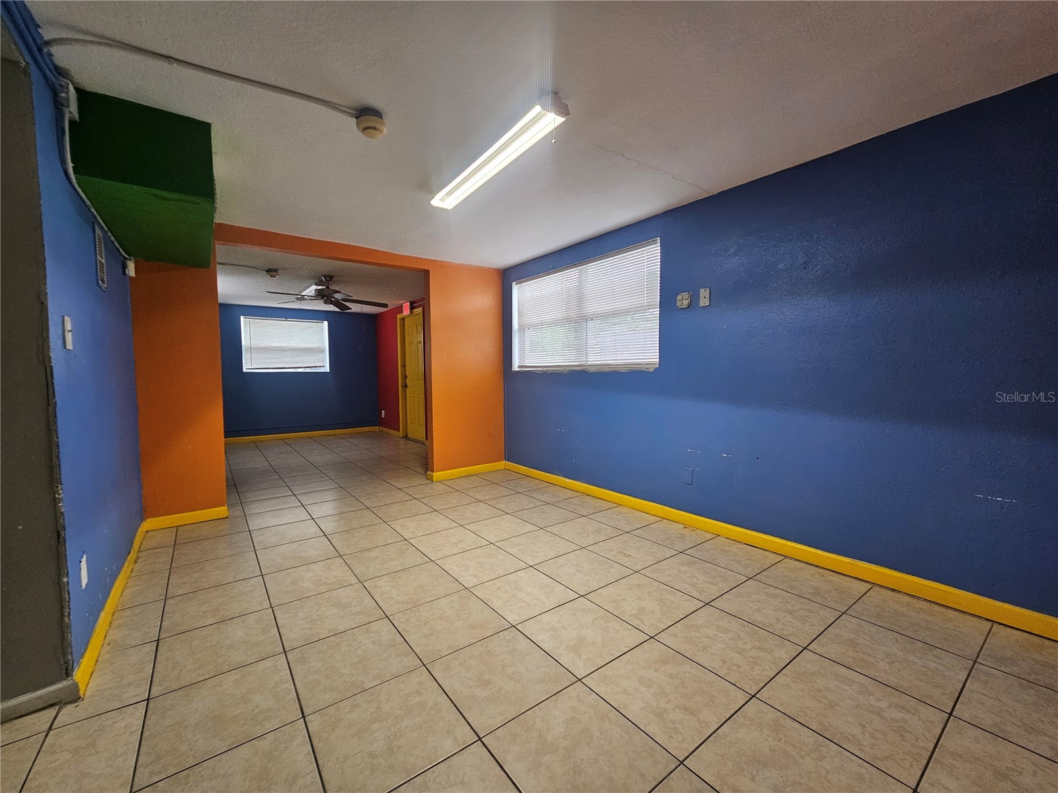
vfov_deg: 89.9
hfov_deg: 106.2
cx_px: 529
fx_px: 397
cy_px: 396
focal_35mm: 13
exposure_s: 1/60
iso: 100
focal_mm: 2.2
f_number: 2.2
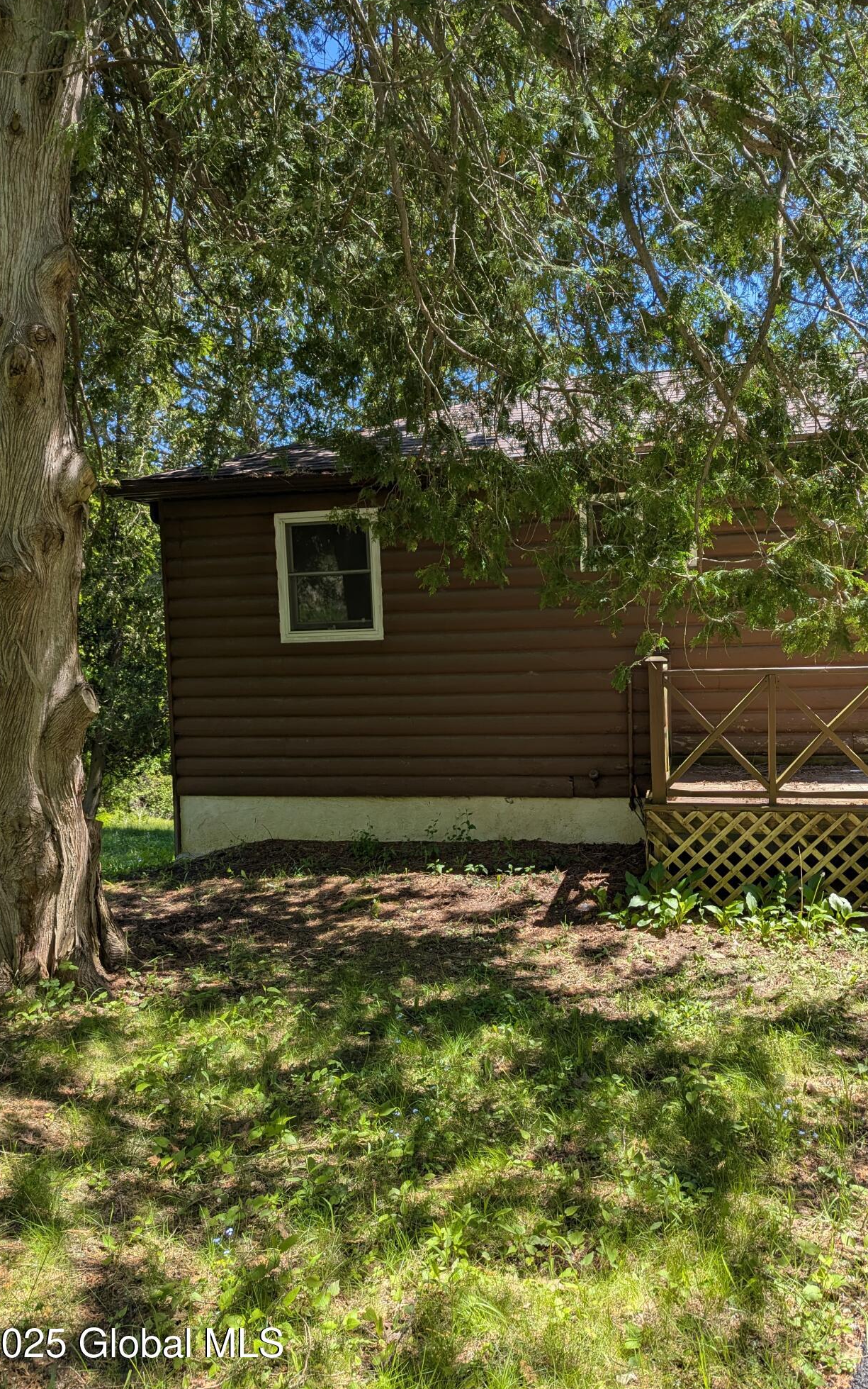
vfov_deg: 70.4
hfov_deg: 47.5
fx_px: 984
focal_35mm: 26
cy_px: 699
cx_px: 479
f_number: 1.85
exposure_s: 1/643
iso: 38
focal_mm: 6.81
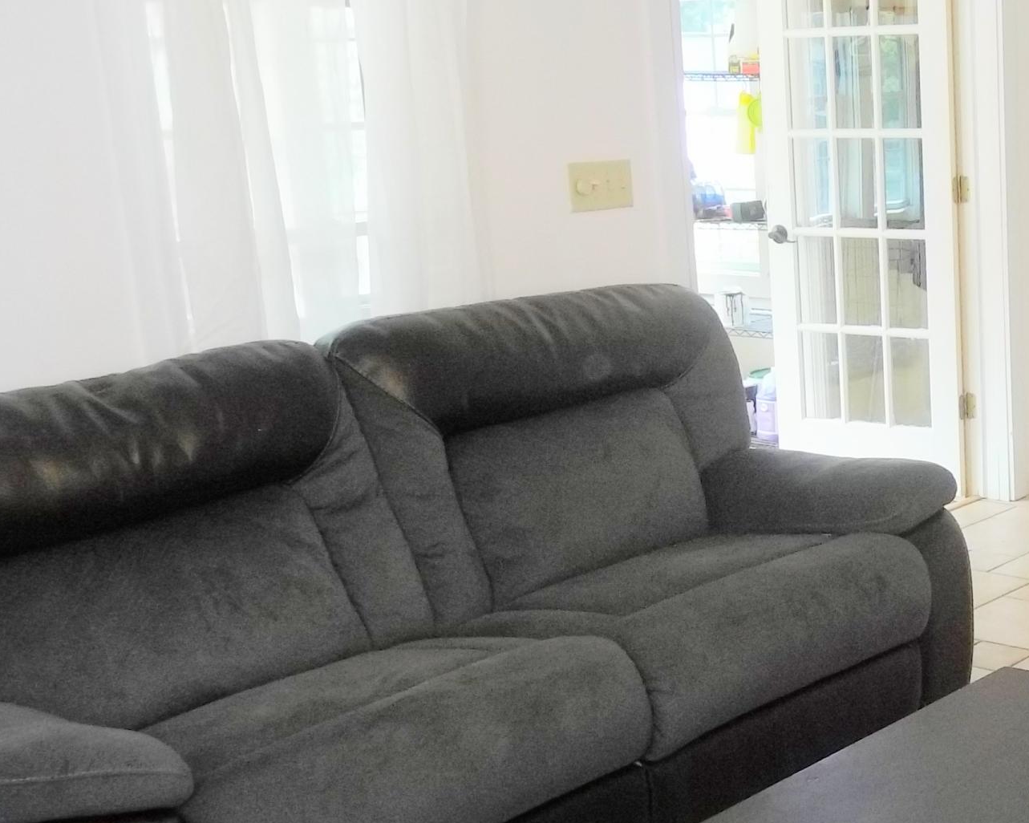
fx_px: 1736
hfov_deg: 30.7
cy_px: 463
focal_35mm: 57
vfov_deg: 26.7
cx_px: 1028
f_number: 3.5
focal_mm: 4.5
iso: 360
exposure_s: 1/60
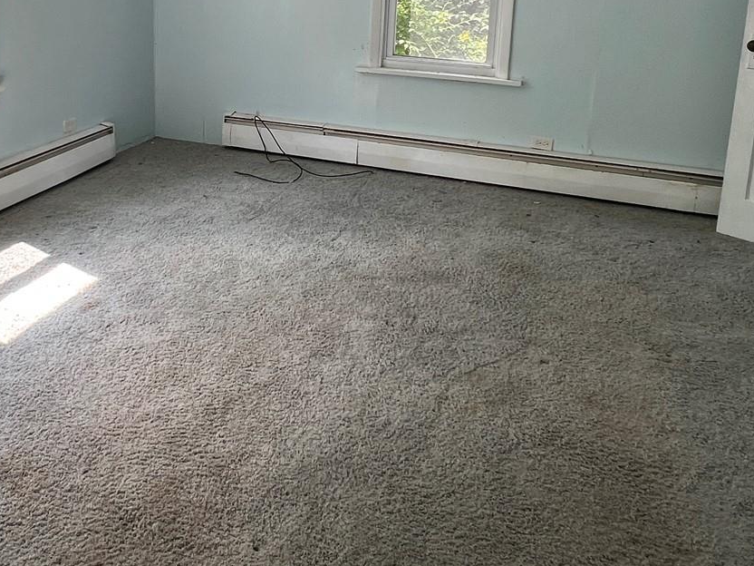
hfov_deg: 55.9
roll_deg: -2.1
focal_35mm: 32
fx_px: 697
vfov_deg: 41.3
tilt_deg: -10.5
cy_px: 77
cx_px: 266
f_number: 1.8
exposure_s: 1/99
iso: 40
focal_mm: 1.57
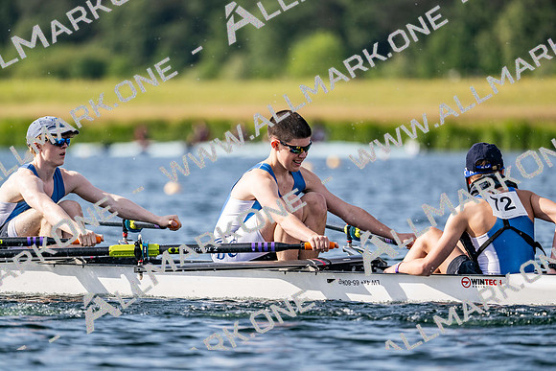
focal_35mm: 400
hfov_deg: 5.2
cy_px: 186
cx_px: 278
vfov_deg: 3.4
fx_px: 6179
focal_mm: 400
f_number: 4.5
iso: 400
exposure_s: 1/2500
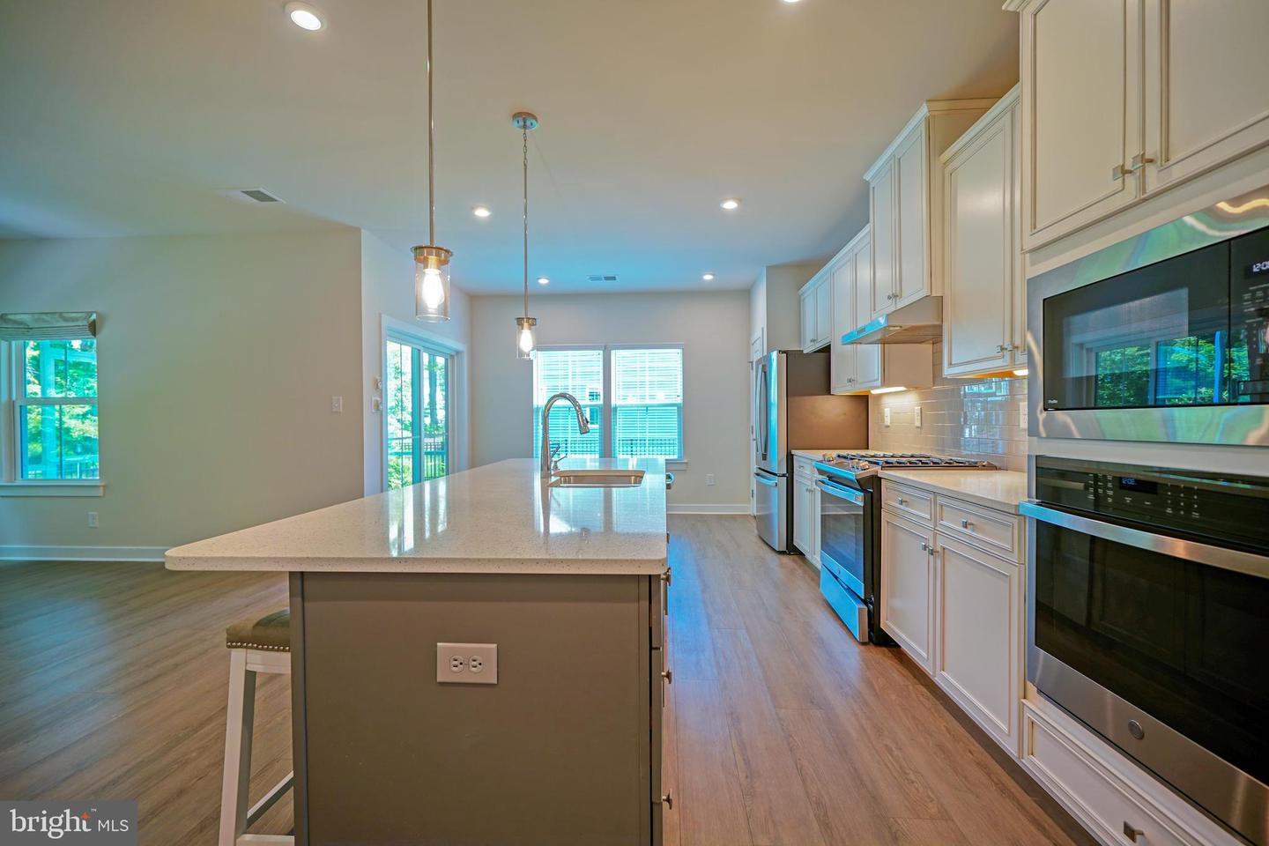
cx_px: 634
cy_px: 423
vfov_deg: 77.3
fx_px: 529
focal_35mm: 15
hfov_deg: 100.4
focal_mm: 10
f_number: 2.8
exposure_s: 1/30
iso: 160
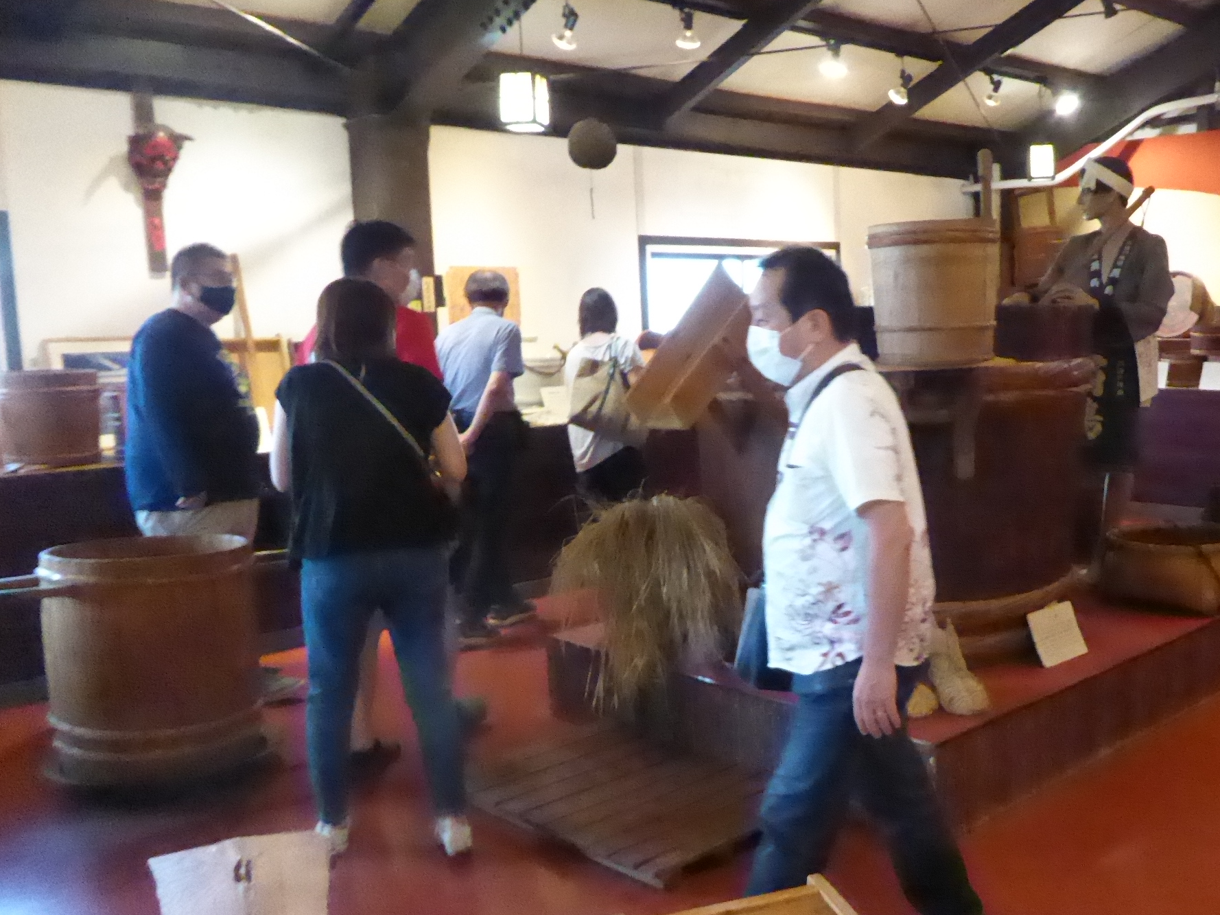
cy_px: 482
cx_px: 863
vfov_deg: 39.6
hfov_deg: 49.9
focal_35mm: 36
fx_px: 1269
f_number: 3.3
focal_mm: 4.3
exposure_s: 1/60
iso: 3200
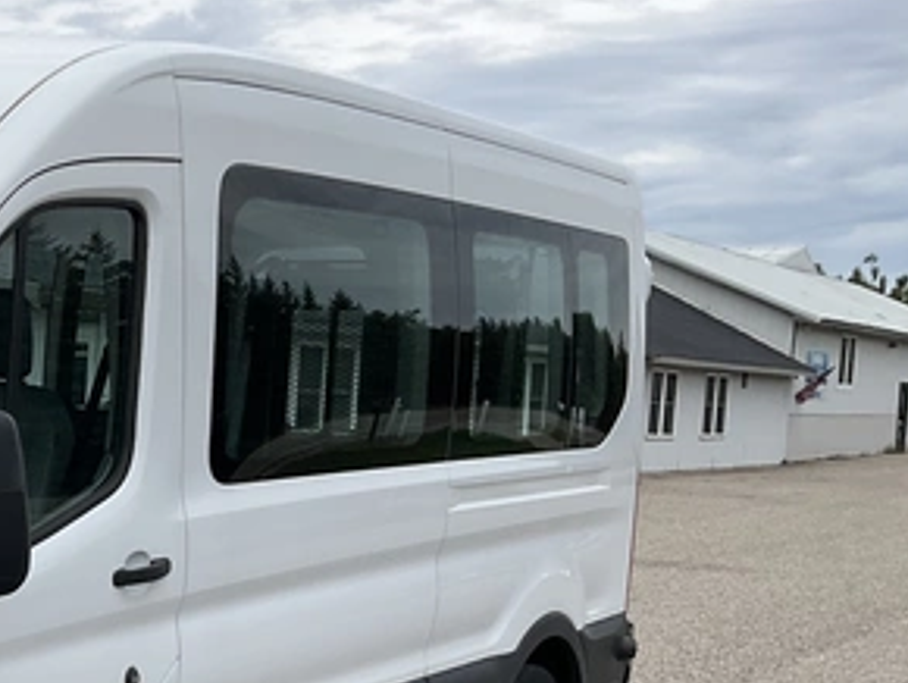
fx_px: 1969
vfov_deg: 19.3
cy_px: 616
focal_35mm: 75
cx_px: -132
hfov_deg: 24.0
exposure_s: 1/2141
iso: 25
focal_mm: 3
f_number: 1.8
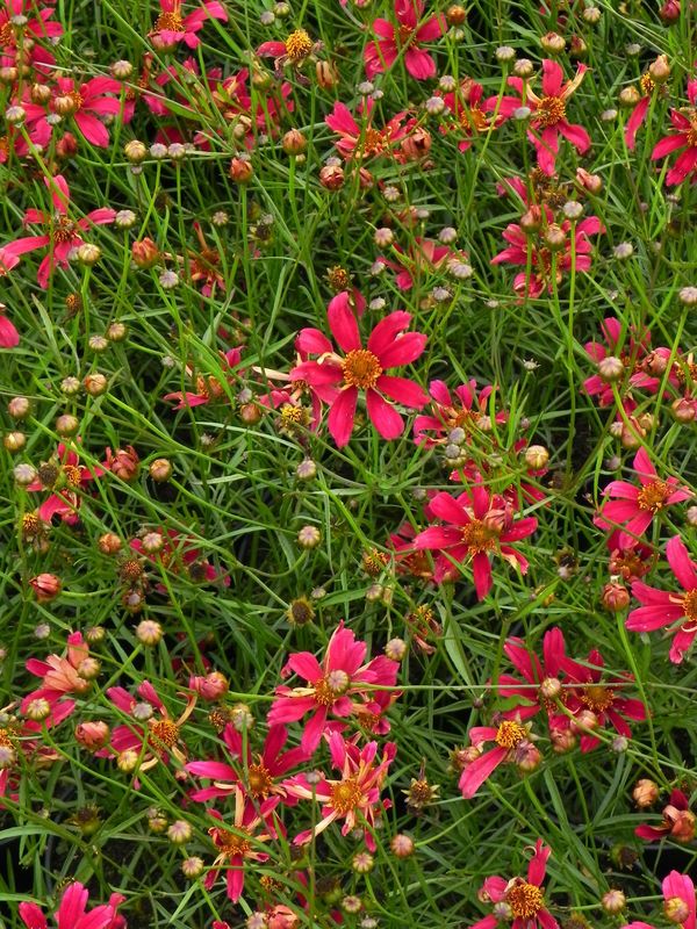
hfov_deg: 15.6
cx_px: 348
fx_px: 2550
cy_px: 464
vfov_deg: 20.7
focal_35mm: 95
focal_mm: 16.9
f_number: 7.1
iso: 160
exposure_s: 1/80
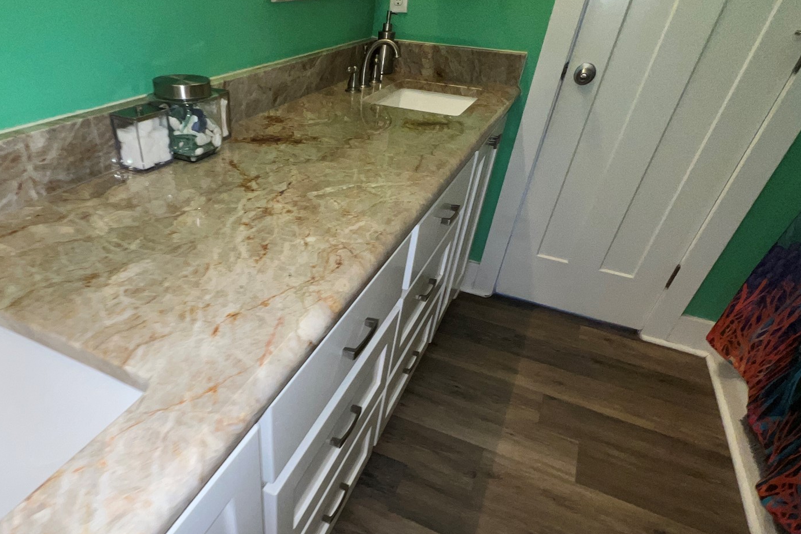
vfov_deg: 60.7
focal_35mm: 20
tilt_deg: -42.7
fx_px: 445
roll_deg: -0.1
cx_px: 312
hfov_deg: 82.8
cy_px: 348
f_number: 1.8
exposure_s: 1/78
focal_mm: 1.57
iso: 64
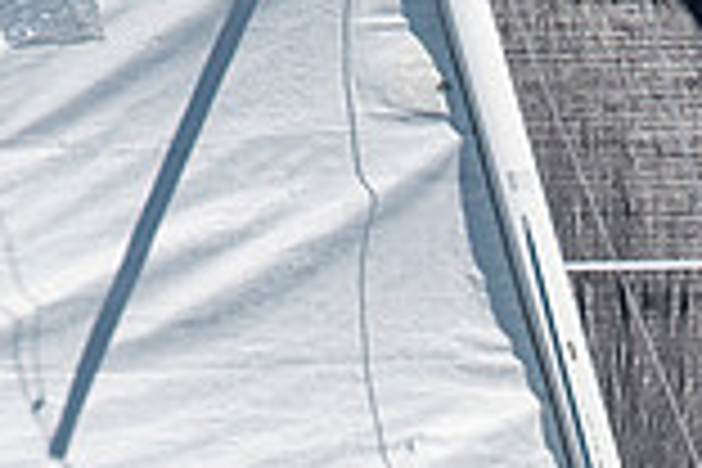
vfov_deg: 0.8
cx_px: 536
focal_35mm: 1674
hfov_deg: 1.2
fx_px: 32640
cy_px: 745
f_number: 5.6
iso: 320
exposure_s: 1/3200
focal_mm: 300
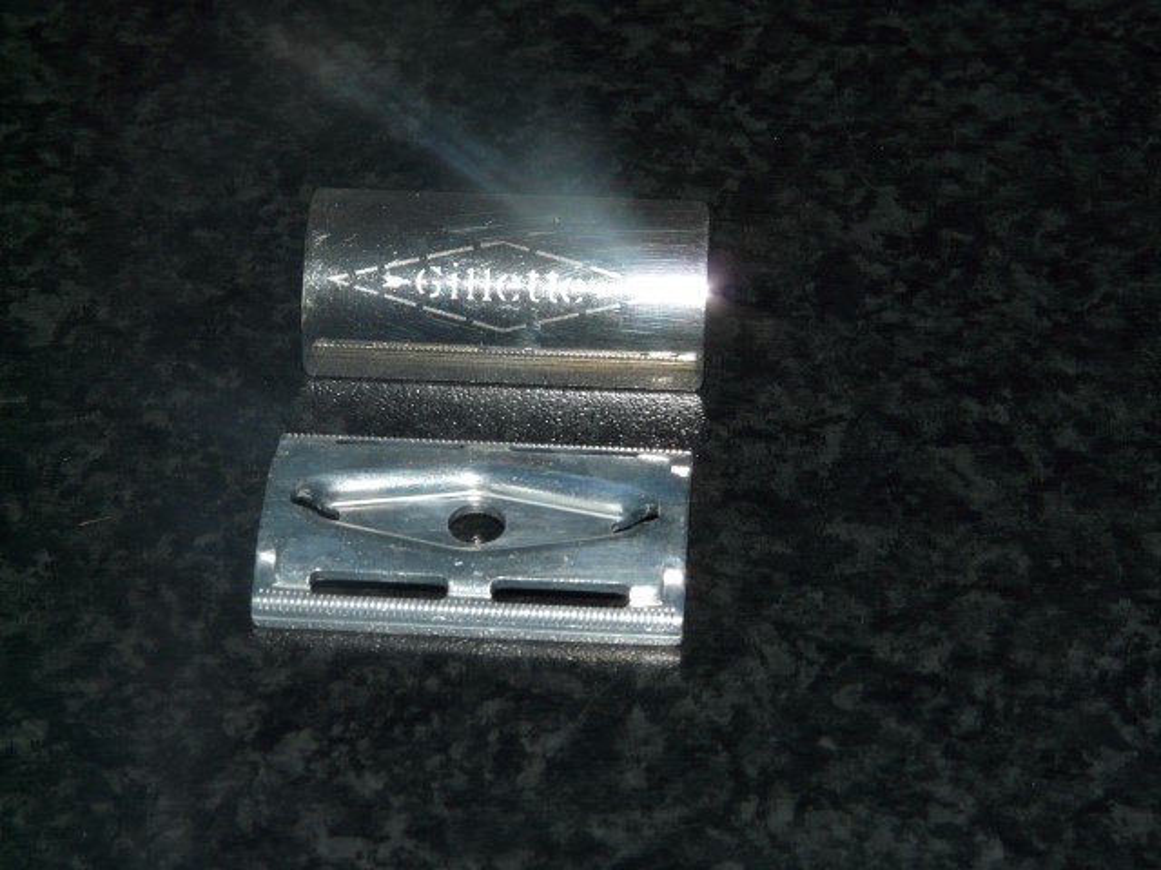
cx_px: 580
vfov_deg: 13.6
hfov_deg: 18.0
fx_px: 3656
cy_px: 435
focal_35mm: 109
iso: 100
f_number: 5.6
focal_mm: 18
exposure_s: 1/50
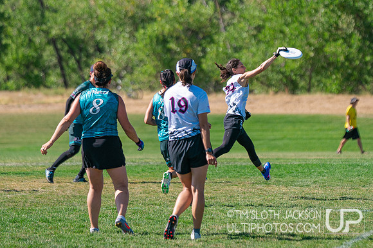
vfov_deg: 3.7
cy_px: 81
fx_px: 3827
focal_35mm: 370
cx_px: 245
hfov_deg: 5.6
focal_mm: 200
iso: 400
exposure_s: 1/3200
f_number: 3.5
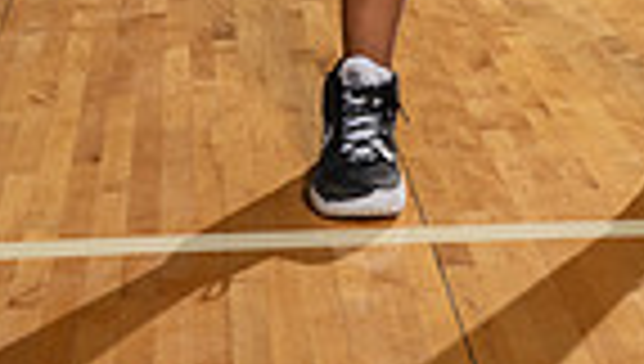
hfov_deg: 18.6
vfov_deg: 9.4
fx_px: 1967
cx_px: 410
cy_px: -535
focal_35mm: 115
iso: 640
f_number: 8
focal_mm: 35
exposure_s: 1/250
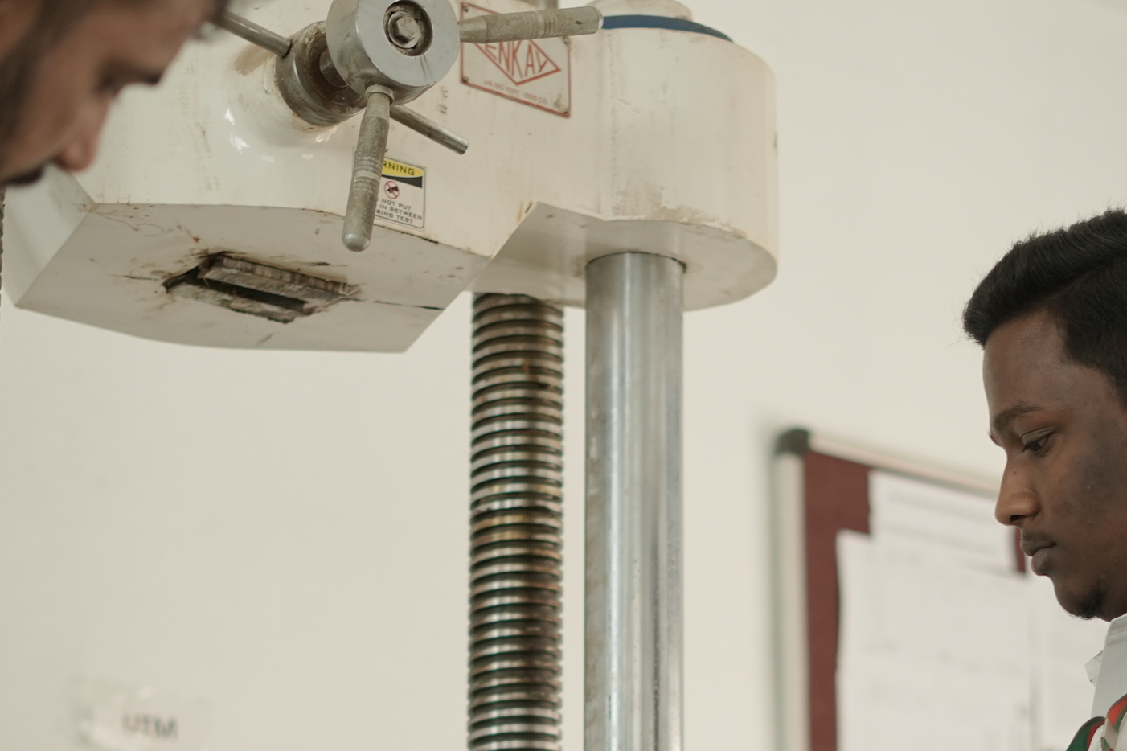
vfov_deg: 10.8
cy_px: 829
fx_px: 3912
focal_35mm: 125
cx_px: 703
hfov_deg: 16.4
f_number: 1.8
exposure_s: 1/250
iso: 250
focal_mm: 50
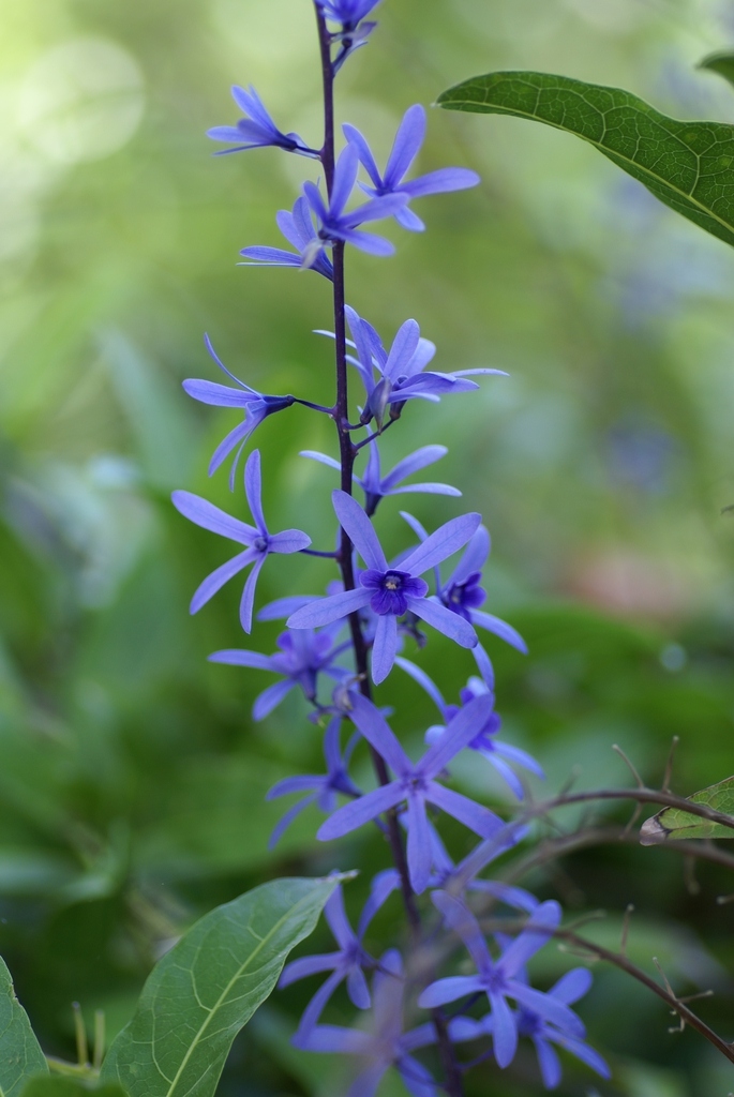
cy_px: 548
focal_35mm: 135
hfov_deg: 10.2
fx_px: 4119
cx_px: 367
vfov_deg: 15.2
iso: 125
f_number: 2.8
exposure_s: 1/160
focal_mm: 90
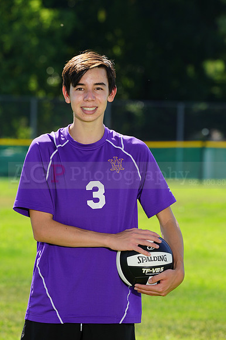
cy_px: 170
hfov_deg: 4.6
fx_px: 2828
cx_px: 113
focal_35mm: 300
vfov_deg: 6.9
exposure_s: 1/200
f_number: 11
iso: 200
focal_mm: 300
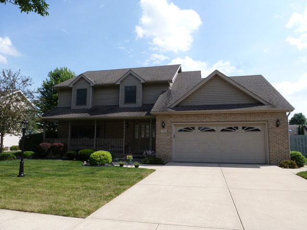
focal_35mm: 24
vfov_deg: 56.8
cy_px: 115
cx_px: 154
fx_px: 213
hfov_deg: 71.6
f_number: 4.5
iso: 100
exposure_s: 1/400
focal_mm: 4.3
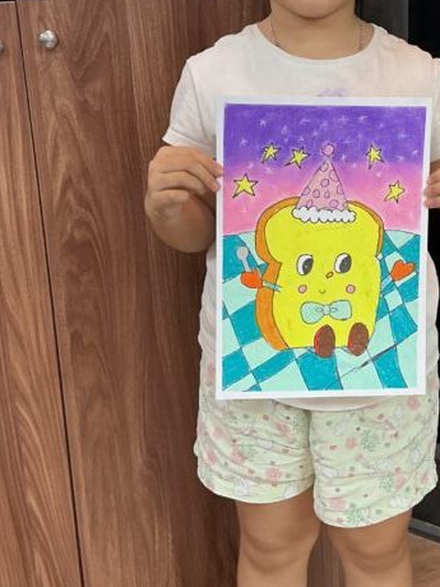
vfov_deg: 30.6
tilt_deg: -17.8
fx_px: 1068
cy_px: 216
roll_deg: +1.2
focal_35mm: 63
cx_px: 342
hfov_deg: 23.0
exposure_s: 1/50
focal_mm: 3
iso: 80
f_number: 1.8
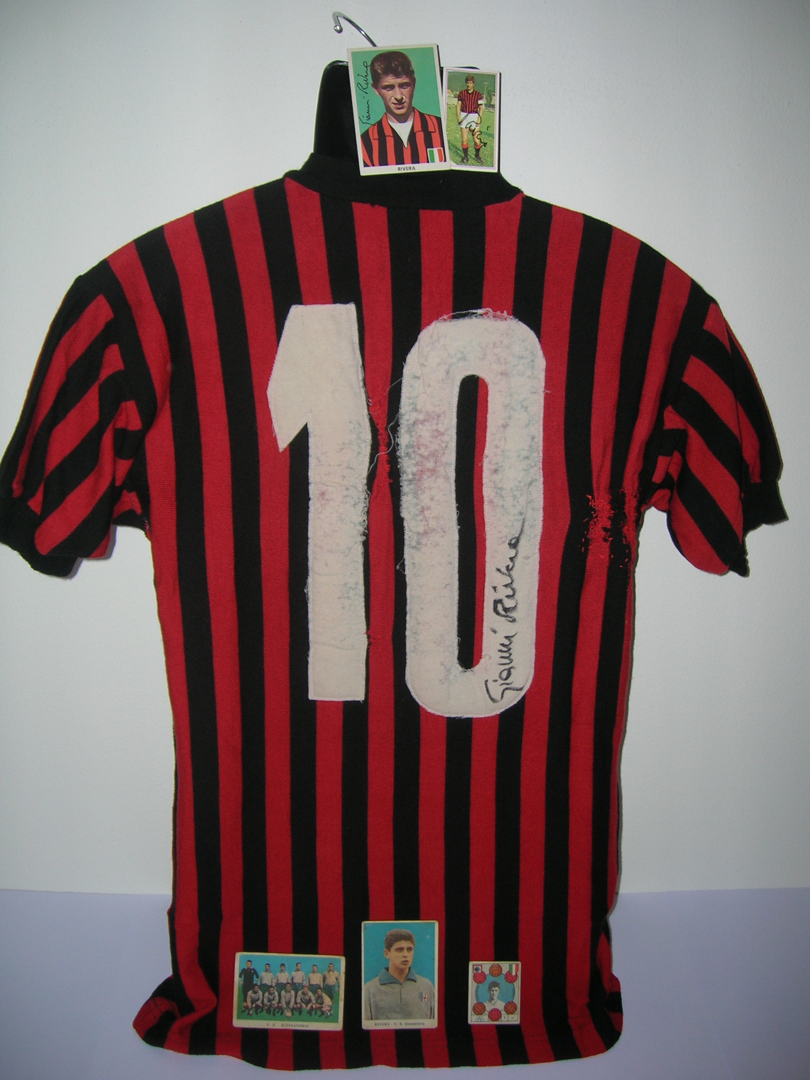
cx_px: 405
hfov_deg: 41.8
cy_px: 540
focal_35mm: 34
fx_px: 1061
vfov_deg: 54.0
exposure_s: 1/60.1
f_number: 2.9
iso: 50
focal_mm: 5.7
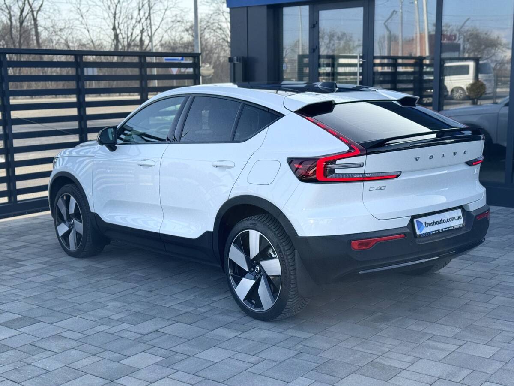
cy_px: 193
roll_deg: +0.6
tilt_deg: -9.7
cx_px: 257
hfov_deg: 39.7
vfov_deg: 30.3
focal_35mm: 48
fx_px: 713
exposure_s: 1/1724
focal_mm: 6.76
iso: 64
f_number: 1.78
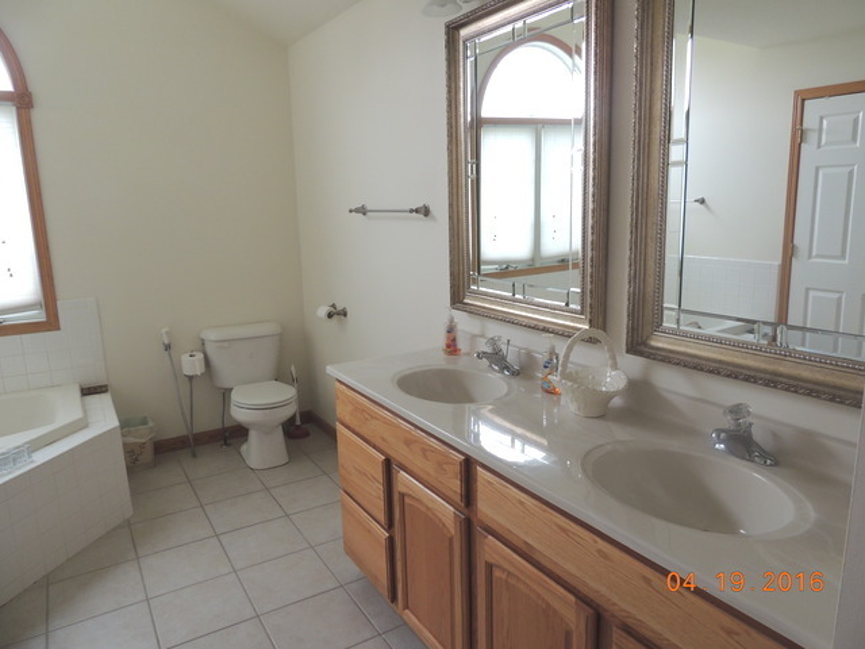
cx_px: 432
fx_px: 600
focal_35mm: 24
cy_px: 324
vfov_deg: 56.8
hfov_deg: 71.6
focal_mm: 4.3
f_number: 3
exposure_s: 1/30
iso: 200
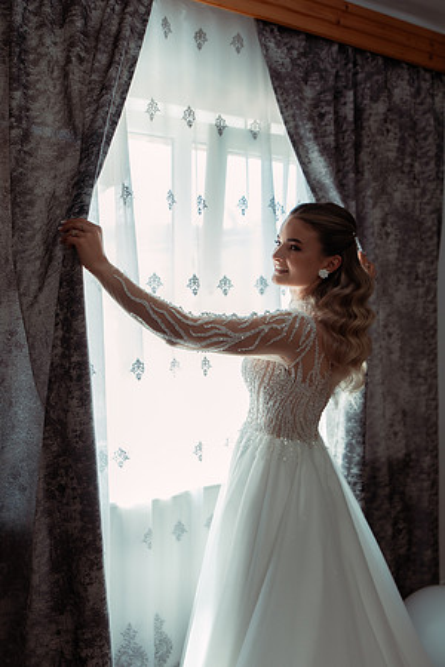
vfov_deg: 61.9
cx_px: 222
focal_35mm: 30
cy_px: 334
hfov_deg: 43.6
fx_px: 556
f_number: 3.2
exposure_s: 1/160
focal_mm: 30
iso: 320
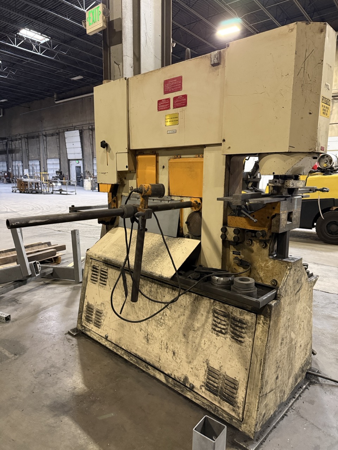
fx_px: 312
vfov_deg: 71.6
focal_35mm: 24
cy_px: 225
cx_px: 169
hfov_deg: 56.8
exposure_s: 1/40
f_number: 1.78
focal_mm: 6.76
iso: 800
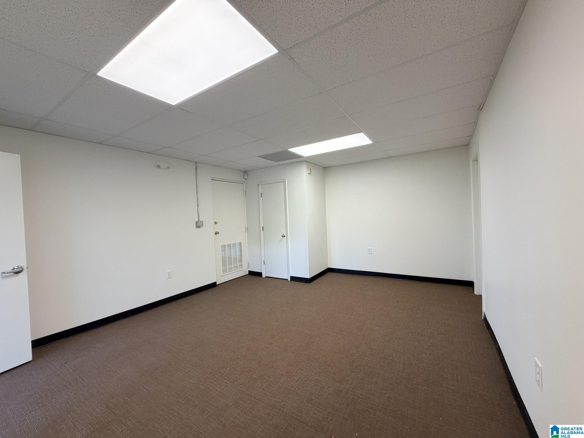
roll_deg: +2.6
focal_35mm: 14
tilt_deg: -0.6
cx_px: 292
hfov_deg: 102.1
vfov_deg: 85.7
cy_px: 219
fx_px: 236
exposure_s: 1/120
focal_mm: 2.22
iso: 160
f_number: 2.2
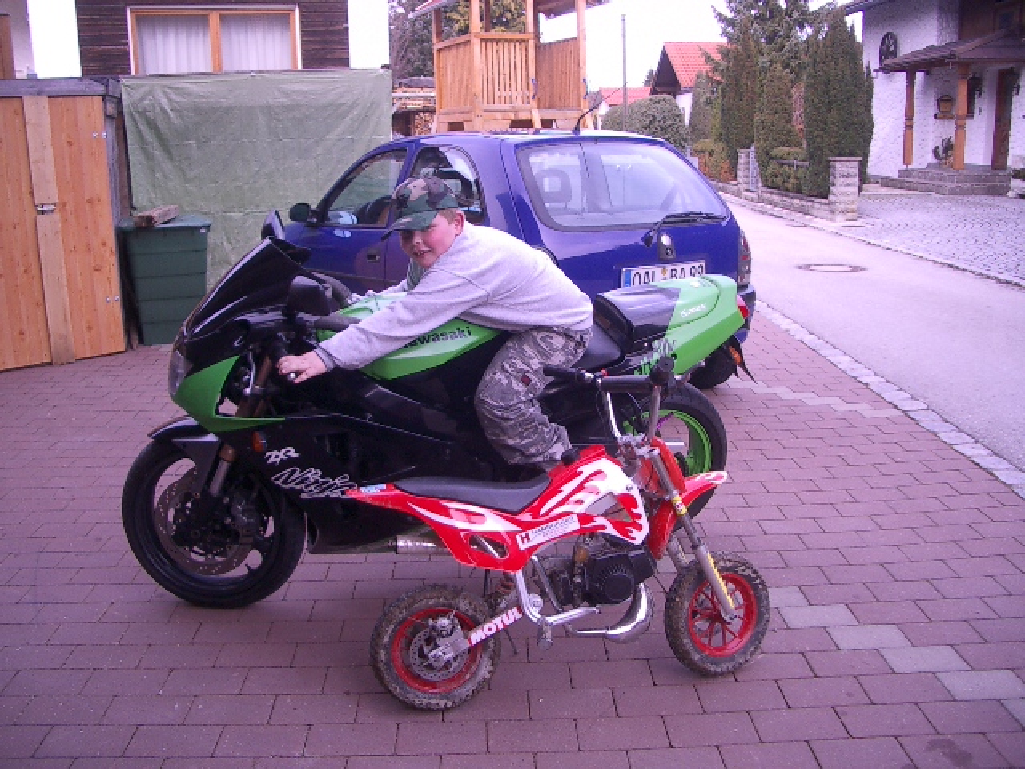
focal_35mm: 35
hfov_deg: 52.6
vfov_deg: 40.7
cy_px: 384
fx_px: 1036
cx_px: 512
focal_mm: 5.8
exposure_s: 1/200
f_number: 2.6
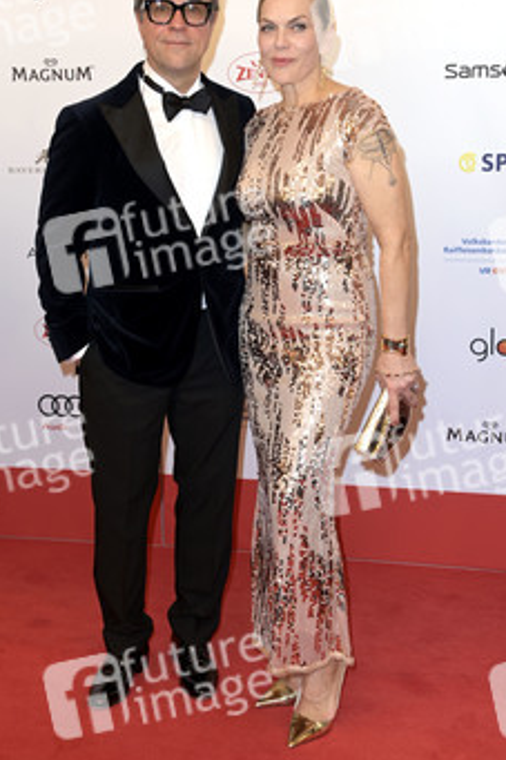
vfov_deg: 32.9
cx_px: 223
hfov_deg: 22.2
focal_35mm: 61
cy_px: 352
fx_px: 1287
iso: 400
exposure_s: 1/250
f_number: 6.3
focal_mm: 52
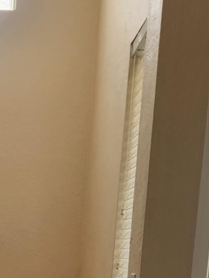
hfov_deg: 17.3
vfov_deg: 20.7
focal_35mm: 83
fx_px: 668
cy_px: 394
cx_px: -13
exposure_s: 1/180
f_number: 1.8
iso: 100
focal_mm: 5.4
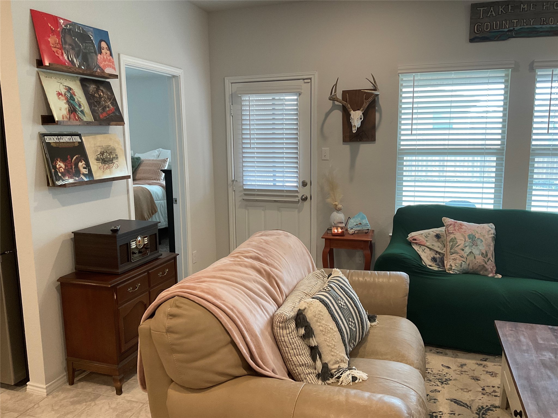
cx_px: 279
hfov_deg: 61.7
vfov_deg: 48.2
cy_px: 209
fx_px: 467
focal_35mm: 29
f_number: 1.8
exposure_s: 1/60
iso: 64
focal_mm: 3
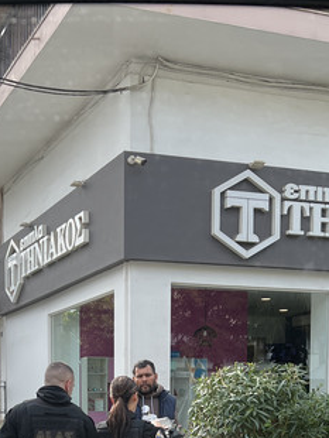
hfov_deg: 21.7
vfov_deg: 27.0
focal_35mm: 67
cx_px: 76
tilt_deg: -4.4
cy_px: 456
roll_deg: -1.1
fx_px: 848
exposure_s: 1/1280
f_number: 1.5
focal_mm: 5.7
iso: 50
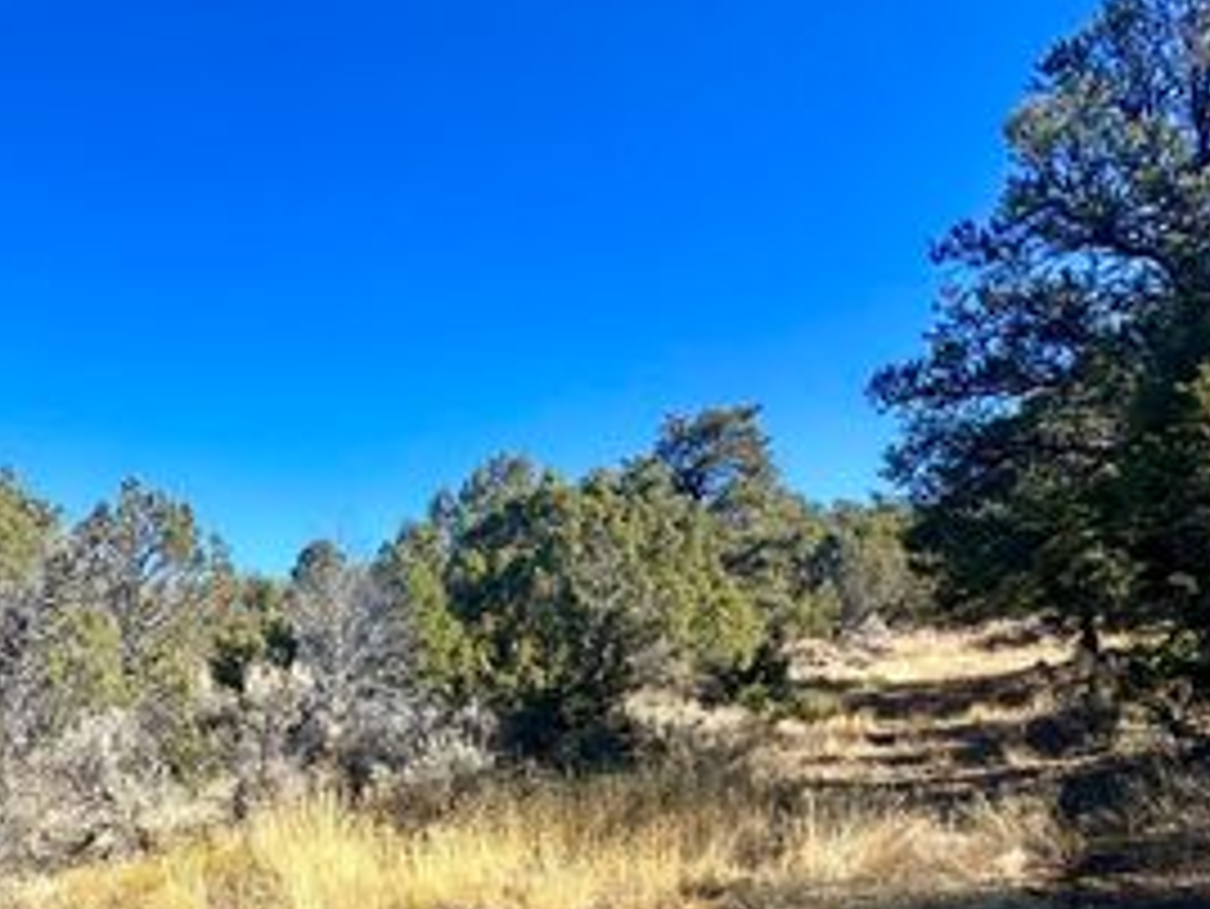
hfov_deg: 59.3
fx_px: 909
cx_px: 166
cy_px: 736
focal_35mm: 26
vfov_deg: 49.8
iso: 40
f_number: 2.2
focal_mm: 2.22
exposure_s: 1/1233
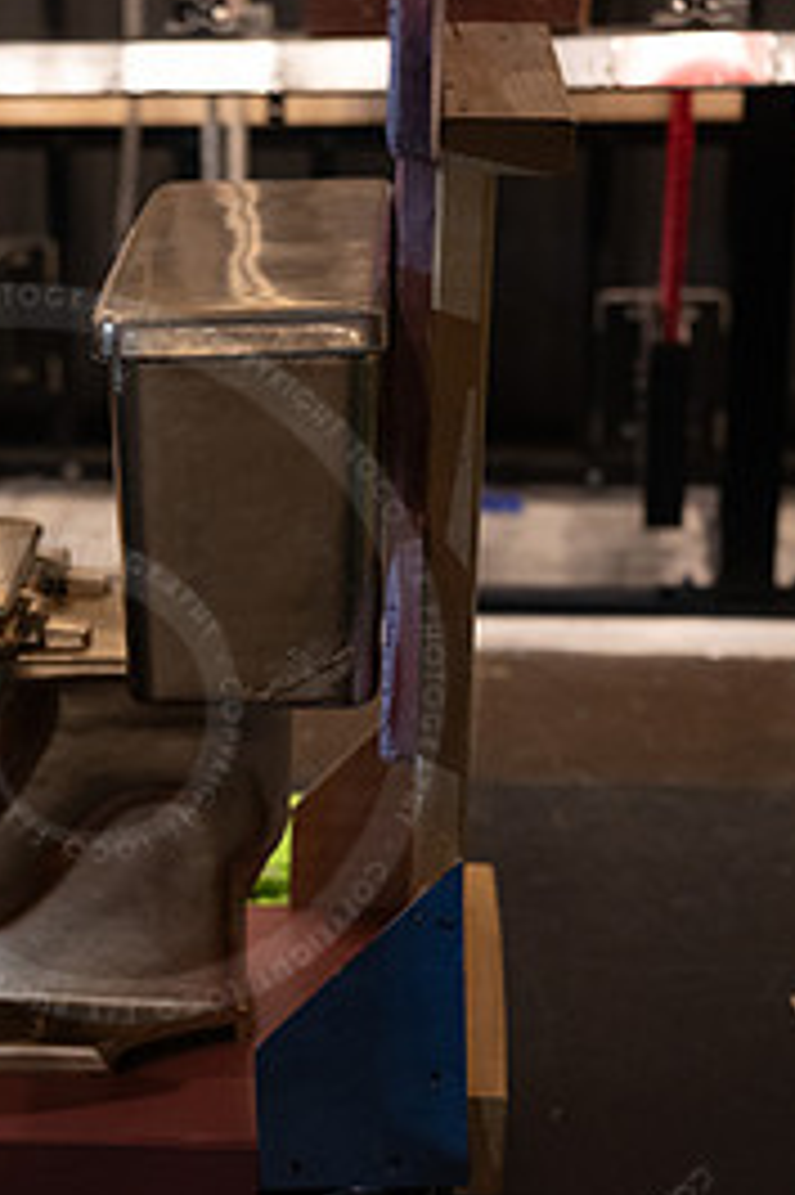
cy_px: 831
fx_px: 2753
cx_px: 135
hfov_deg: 16.3
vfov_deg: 24.3
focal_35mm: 83
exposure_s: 1/50
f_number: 2.2
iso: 2500
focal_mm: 49
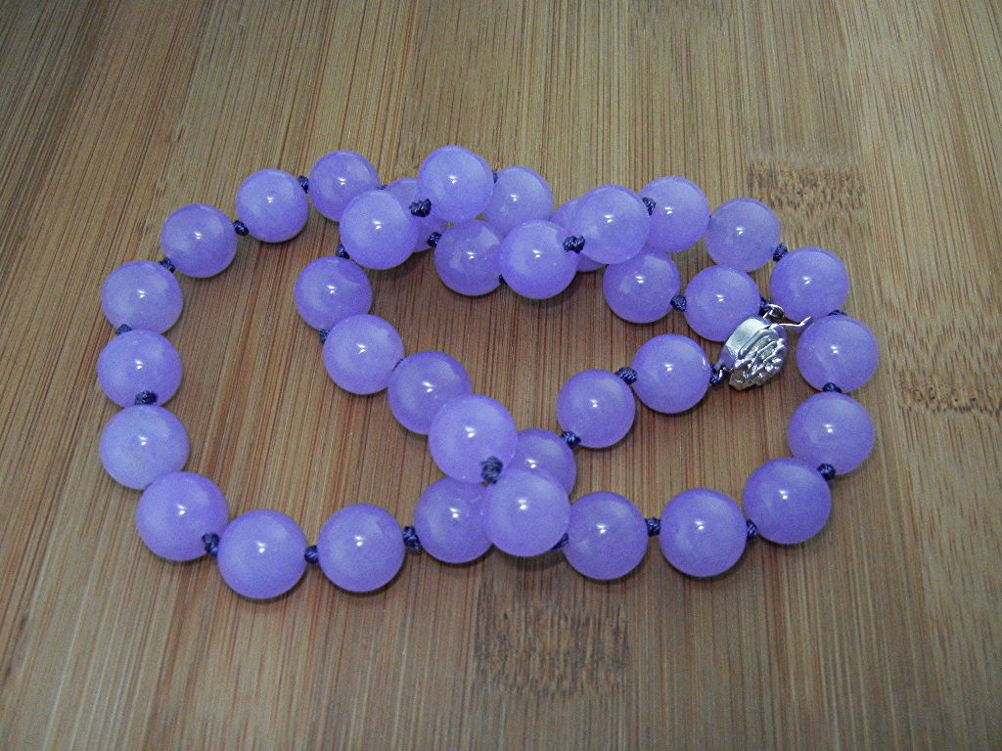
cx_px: 501
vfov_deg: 41.8
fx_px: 984
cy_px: 376
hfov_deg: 54.0
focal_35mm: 34
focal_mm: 6.2
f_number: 7.2
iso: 800
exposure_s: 1/30
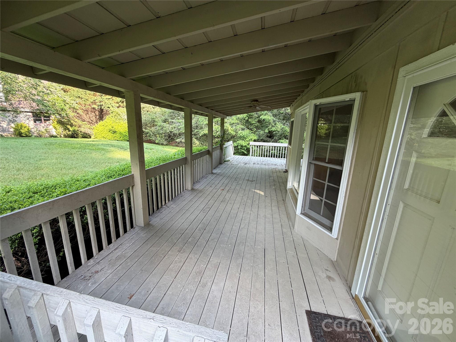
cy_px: 171
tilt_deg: -13.5
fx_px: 184
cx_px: 228
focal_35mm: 14
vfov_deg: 85.7
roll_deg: -1.2
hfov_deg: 102.1
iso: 160
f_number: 2.2
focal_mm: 2.22
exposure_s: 1/121
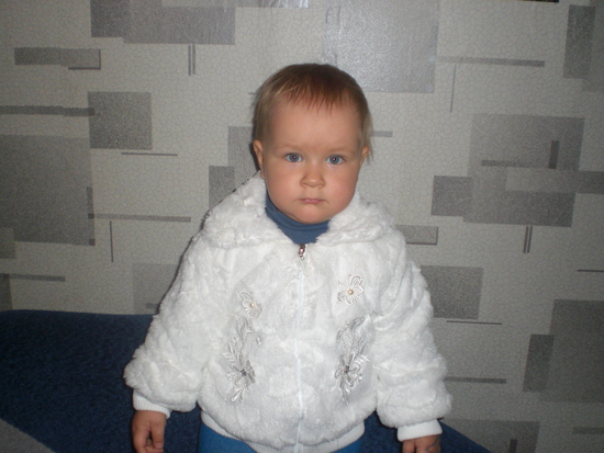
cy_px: 226
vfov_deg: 37.7
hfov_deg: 49.0
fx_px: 663
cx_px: 302
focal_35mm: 38
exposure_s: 1/60
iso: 200
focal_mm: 6.3
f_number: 3.1
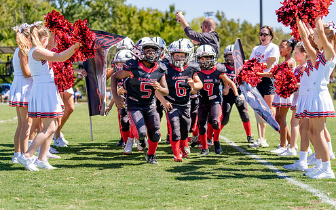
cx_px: 166
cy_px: 97
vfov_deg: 15.6
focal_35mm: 84
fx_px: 770
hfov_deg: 24.6
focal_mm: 70
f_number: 2.8
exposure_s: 1/1250
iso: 100
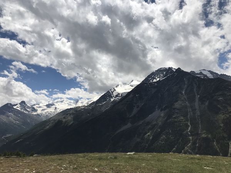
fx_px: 187
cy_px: 86
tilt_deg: +12.1
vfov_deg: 49.7
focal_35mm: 28
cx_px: 116
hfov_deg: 63.4
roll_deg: +0.0
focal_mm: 3.99
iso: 25
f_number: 1.8
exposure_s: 1/8000
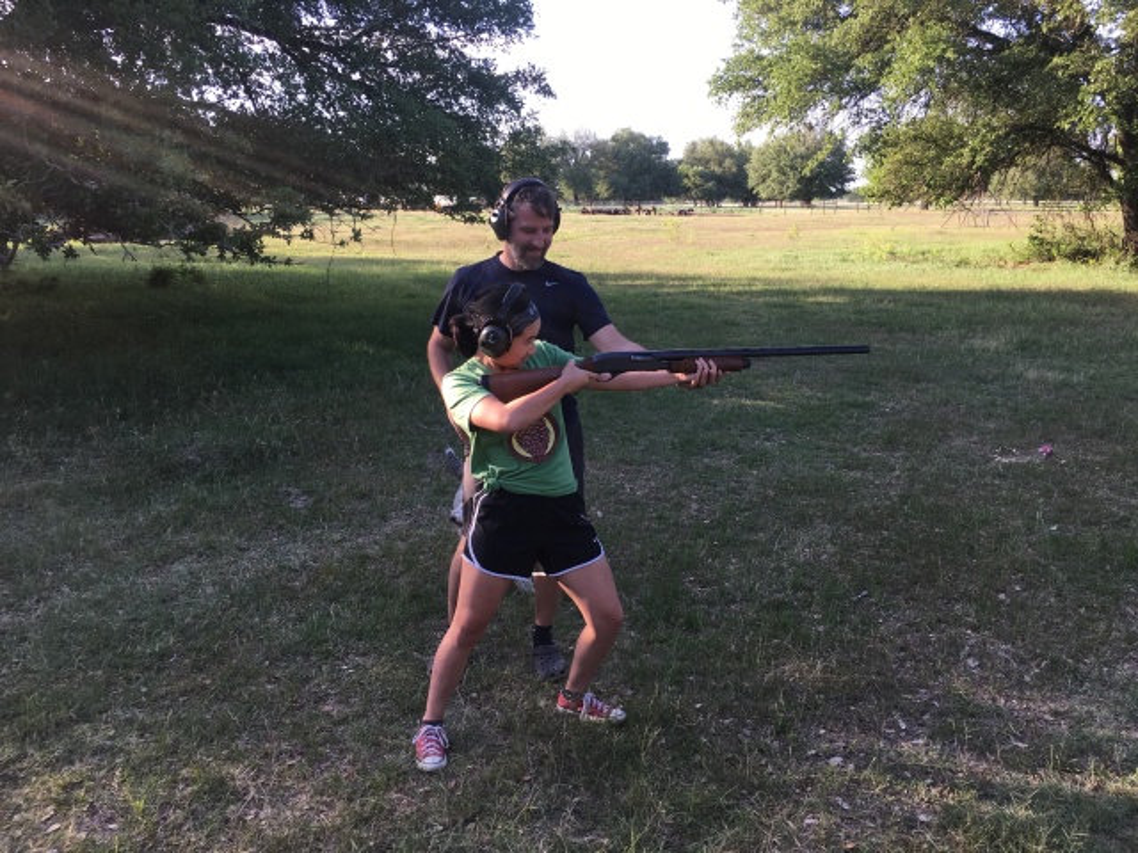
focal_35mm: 29
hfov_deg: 61.7
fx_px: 953
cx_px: 569
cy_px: 426
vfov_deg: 48.2
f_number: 2.2
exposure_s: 1/202
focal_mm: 4.15
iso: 25
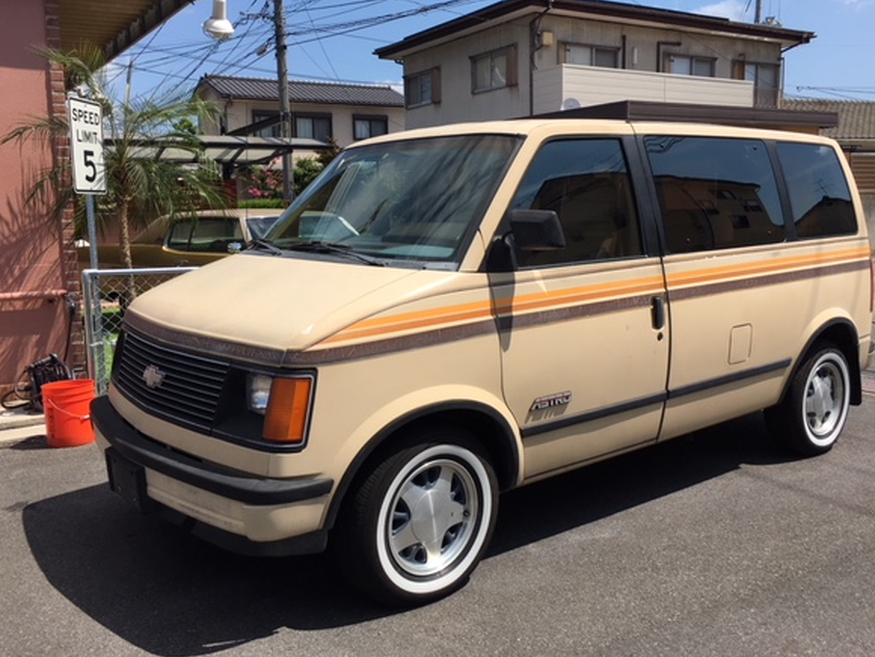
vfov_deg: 44.1
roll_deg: +2.1
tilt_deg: -6.7
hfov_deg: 56.8
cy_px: 301
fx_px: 809
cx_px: 442
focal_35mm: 32
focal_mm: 4.15
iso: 25
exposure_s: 1/1876
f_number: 2.2
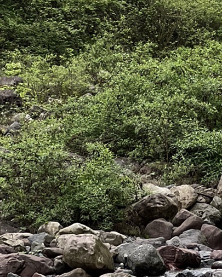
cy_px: 207
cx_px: 390
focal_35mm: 297
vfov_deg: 6.5
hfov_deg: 5.1
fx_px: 2439
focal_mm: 9
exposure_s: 1/198
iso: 25
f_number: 2.8
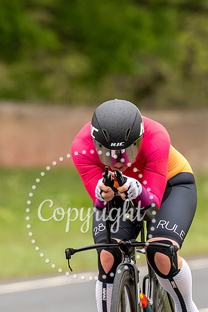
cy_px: 149
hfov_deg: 1.7
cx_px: 107
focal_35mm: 799
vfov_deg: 2.6
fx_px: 6923
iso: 320
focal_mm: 200
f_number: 3.5
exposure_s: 1/1000
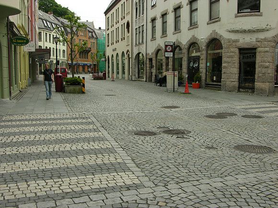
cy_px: 104
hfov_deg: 47.9
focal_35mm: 39
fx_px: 313
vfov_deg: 36.8
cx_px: 139
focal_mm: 10
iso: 100
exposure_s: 1/60
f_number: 7.2
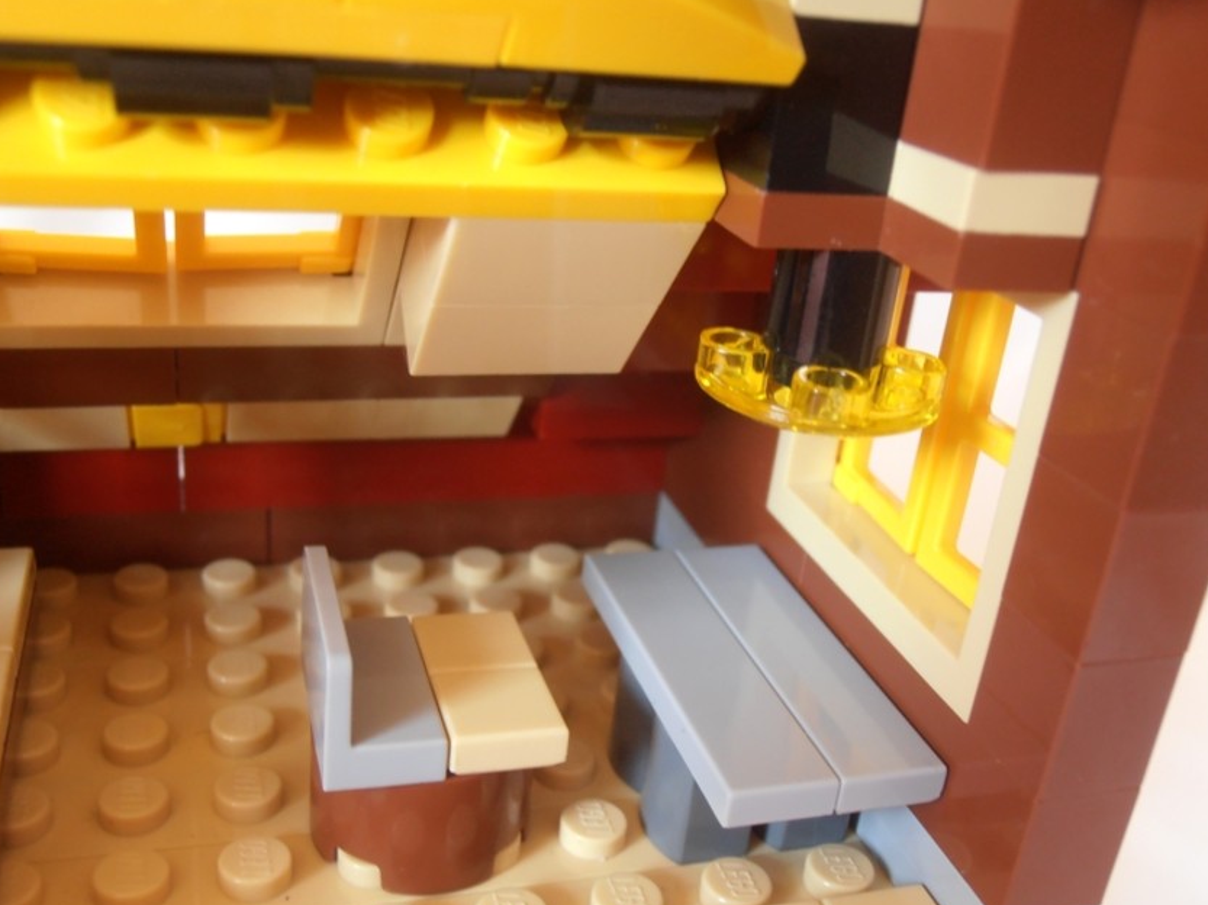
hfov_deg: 46.8
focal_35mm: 40
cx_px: 583
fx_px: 1395
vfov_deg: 35.9
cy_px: 485
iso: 125
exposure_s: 1/10
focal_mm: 6.61
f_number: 3.9
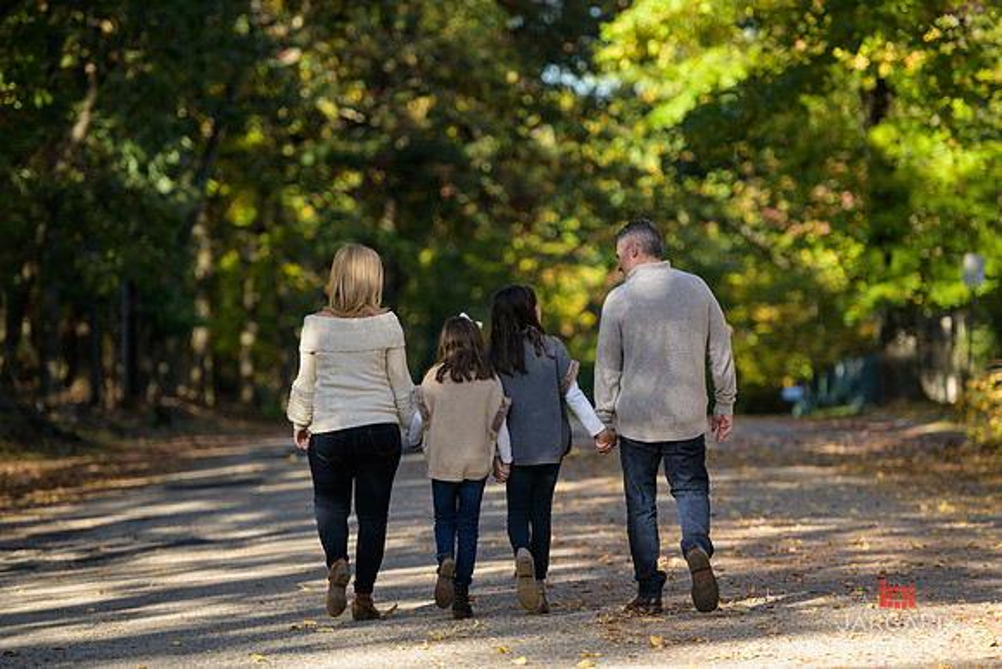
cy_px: 334
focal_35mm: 155
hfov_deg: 13.2
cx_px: 501
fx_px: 4315
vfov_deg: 8.9
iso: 200
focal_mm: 155
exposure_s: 1/800
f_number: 3.2
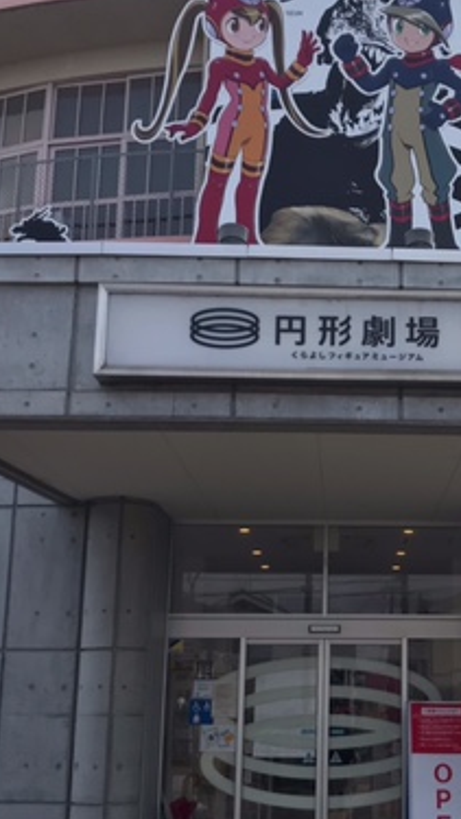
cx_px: 395
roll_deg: +0.1
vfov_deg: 39.8
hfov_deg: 22.6
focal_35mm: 52
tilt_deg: +12.3
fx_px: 1130
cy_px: 470
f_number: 1.8
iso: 20
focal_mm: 3.99
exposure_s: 1/1244
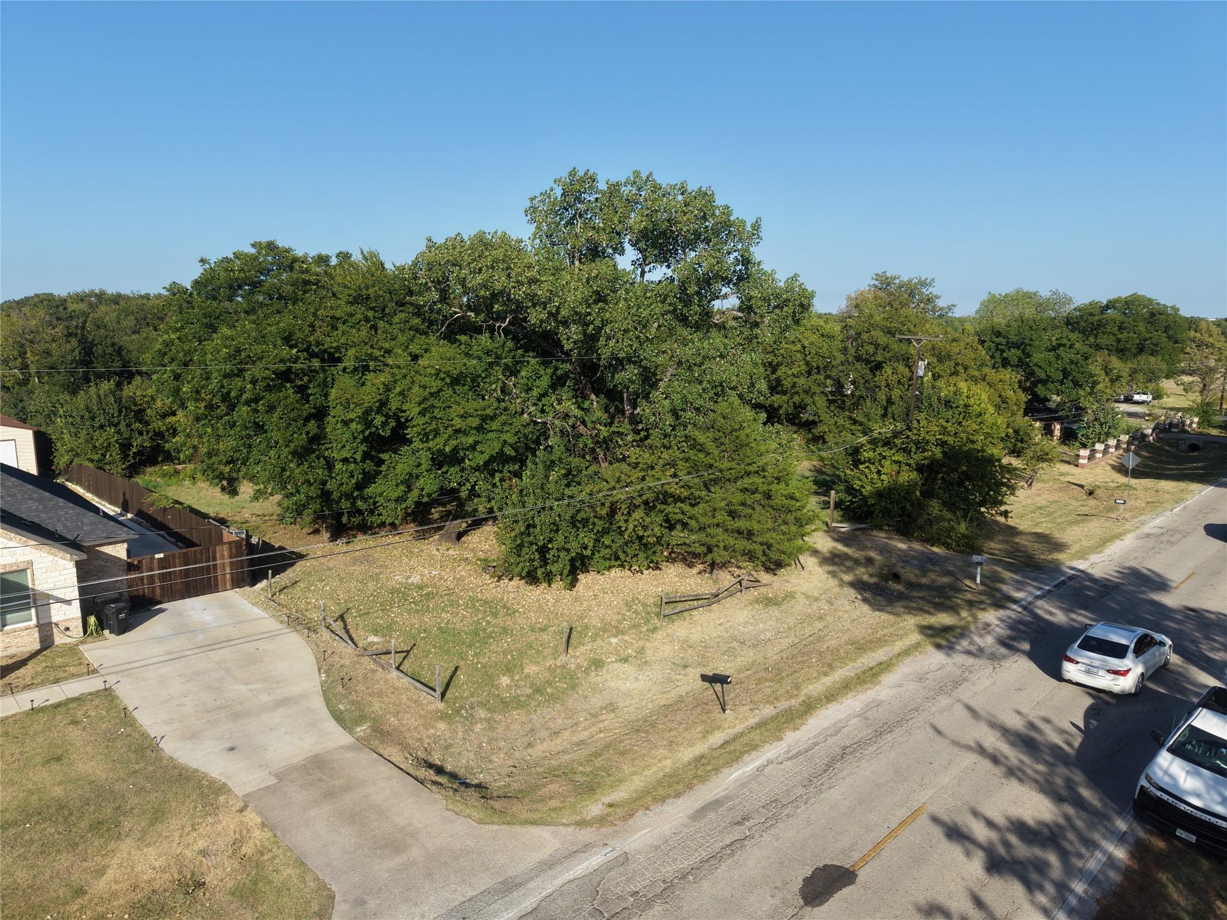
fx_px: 851
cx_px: 614
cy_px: 460
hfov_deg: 71.6
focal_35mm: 24
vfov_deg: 56.8
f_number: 1.8
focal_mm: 8.67
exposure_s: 1/4000
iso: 150
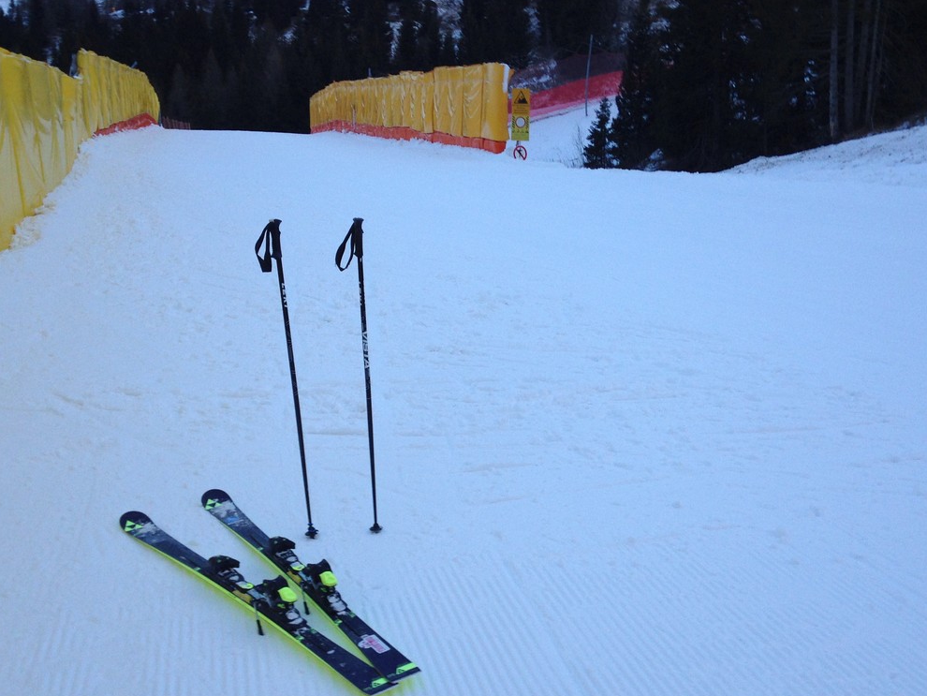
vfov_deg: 36.0
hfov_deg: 46.7
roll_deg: +2.0
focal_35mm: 40
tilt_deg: -6.6
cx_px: 501
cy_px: 375
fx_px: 1071
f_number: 2.4
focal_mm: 4.12
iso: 80
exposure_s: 1/120
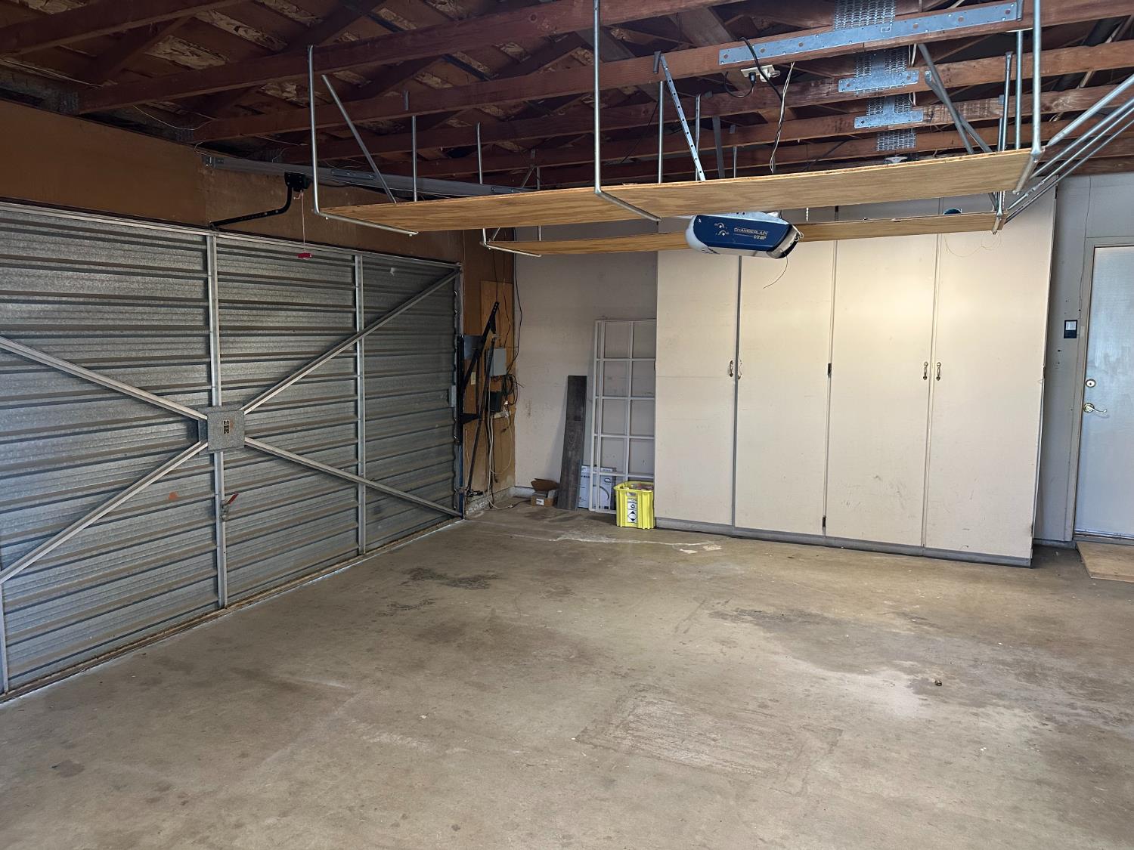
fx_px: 786
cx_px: 567
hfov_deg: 71.6
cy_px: 425
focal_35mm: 24
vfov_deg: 56.8
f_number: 1.78
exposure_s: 1/60
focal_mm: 6.86
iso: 250
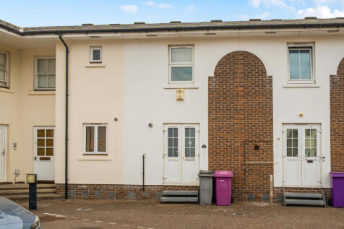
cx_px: 172
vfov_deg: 42.3
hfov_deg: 60.3
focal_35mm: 31
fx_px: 296
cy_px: 114
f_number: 8
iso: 400
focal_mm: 21
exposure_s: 1/640
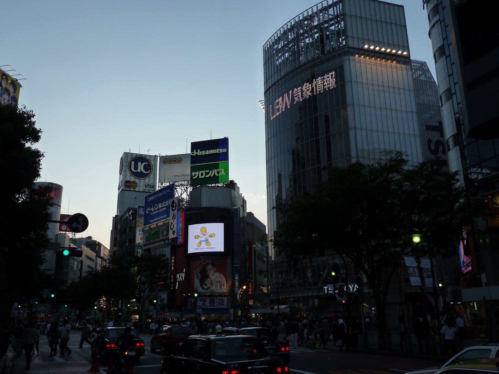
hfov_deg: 56.8
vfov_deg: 44.2
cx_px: 250
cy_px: 187
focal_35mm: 32
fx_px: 461
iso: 125
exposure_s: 1/320
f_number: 4
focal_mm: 5.3
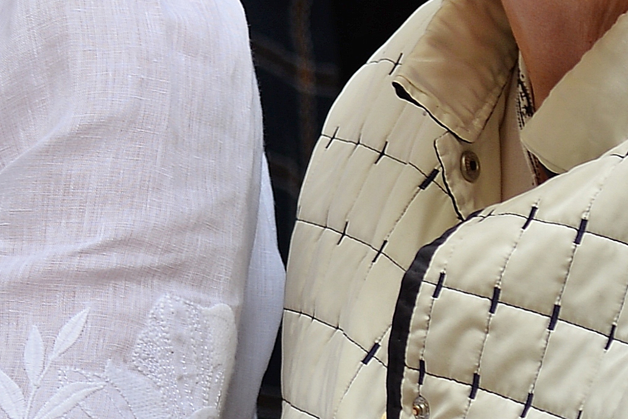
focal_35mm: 700
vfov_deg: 2.0
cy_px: 151
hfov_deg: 2.9
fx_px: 12214
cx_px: -340
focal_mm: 120
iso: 100
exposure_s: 1/200
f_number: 4.5
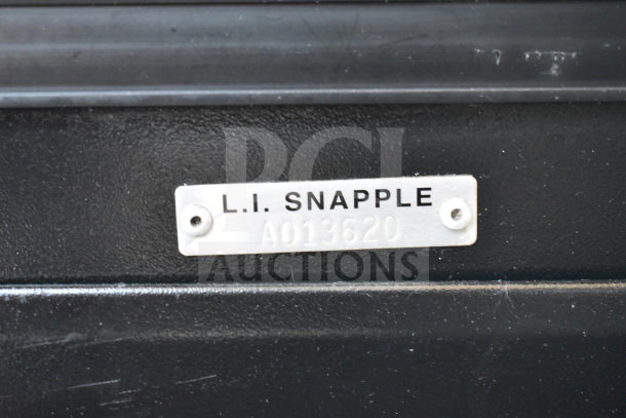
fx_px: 991
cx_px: 313
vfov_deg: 23.8
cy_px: 209
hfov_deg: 35.0
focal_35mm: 57
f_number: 4.8
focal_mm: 38
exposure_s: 1/60
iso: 5000
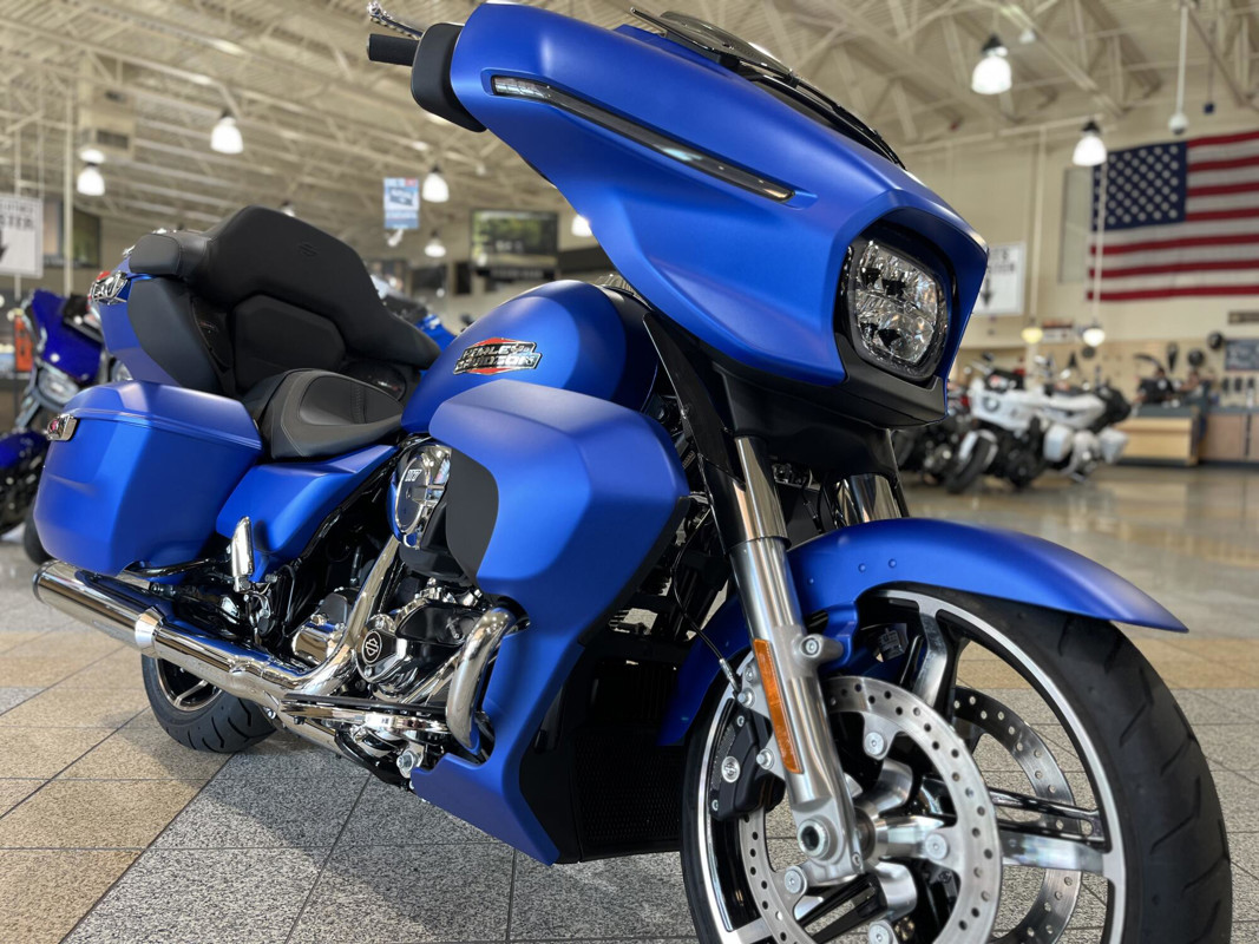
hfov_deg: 67.3
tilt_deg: -4.3
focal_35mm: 26
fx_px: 946
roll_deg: -1.6
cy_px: 472
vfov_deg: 53.1
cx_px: 630
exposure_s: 1/60
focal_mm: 5.1
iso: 100
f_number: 1.6
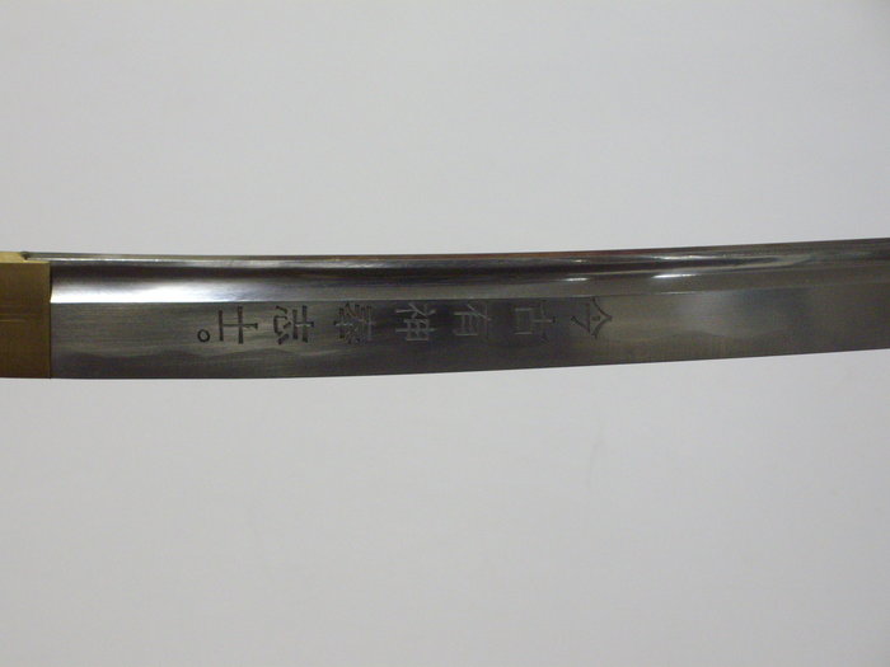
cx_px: 445
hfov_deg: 18.2
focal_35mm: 108
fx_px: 2777
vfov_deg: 13.7
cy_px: 334
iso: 320
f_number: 4.8
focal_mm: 18
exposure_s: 1/40
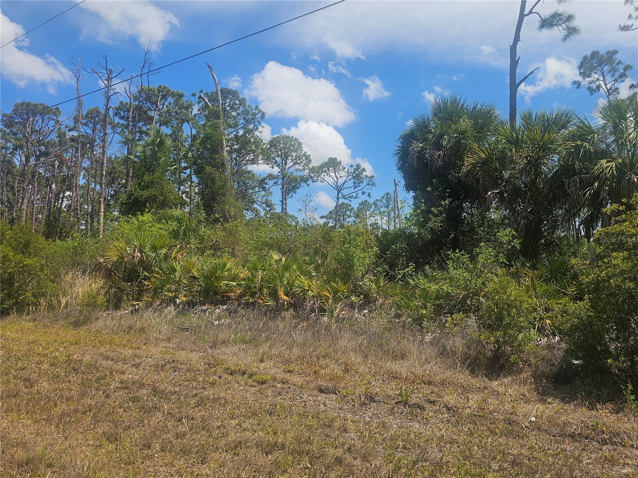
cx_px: 319
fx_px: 424
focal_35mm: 23
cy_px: 239
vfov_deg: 58.9
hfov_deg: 73.9
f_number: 1.7
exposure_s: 1/927
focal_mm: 6.3
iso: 10
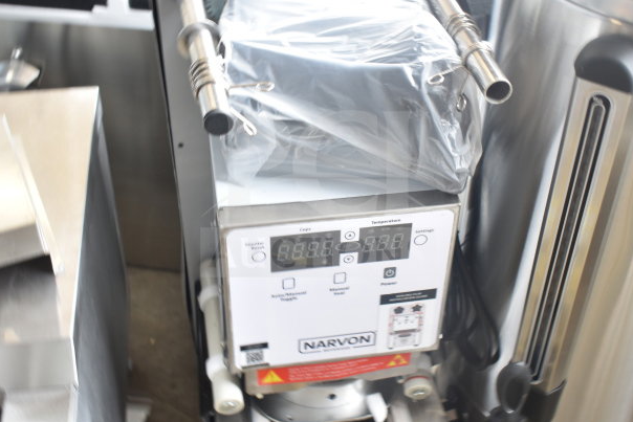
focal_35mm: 50
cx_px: 318
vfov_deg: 27.0
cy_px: 194
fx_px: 879
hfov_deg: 39.6
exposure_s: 1/30
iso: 250
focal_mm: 22
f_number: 3.8
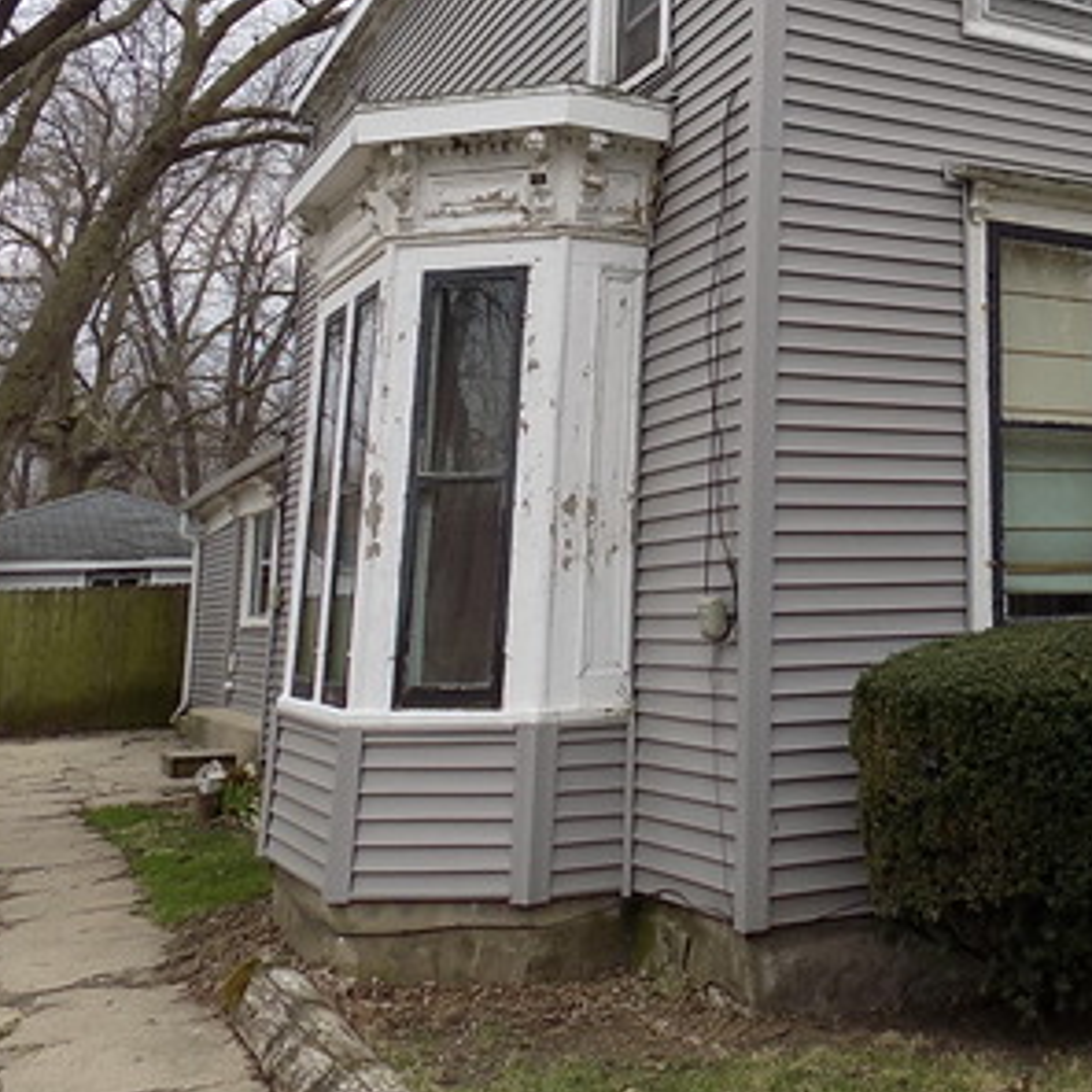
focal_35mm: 44
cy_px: 214
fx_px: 1570
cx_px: 1015
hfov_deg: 35.7
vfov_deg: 37.0
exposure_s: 1/320
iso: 80
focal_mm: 4
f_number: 3.1
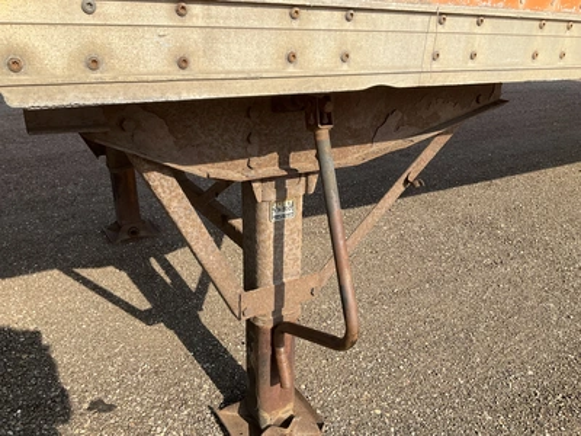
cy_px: 218
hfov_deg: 61.7
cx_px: 290
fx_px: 487
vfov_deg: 48.2
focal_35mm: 29
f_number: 1.8
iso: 25
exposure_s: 1/962
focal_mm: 3
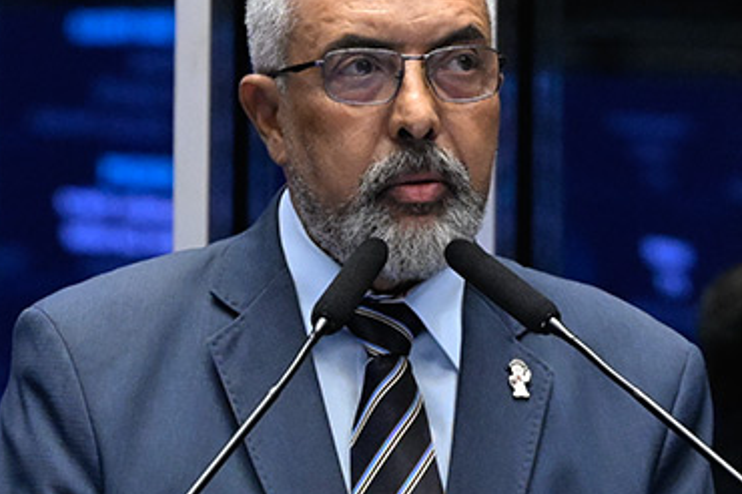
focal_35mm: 383
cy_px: 273
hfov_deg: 5.4
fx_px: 7887
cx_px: 433
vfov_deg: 3.6
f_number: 4
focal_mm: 110
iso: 6400
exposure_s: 1/160
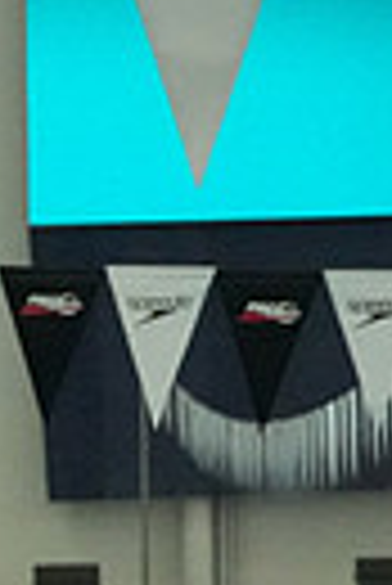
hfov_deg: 3.4
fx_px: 6532
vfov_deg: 5.1
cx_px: -807
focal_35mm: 401
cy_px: 855
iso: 10000
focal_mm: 60
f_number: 5.6
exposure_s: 1/1000
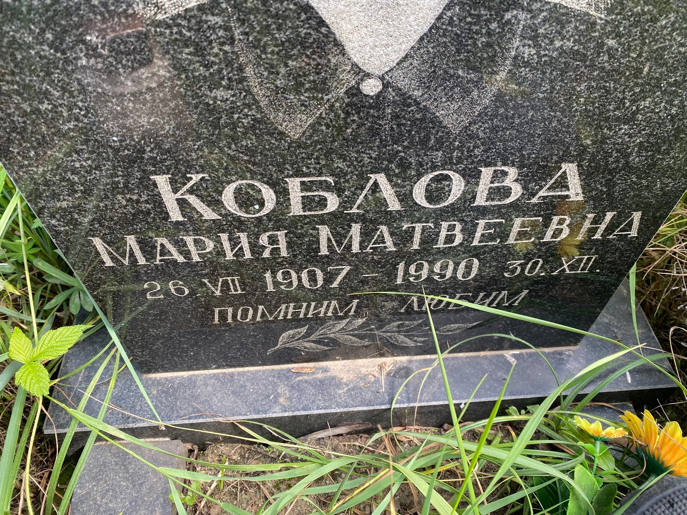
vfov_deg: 53.1
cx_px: 344
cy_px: 258
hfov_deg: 67.3
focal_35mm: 26
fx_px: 516
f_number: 1.8
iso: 50
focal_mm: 4.25
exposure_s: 1/121
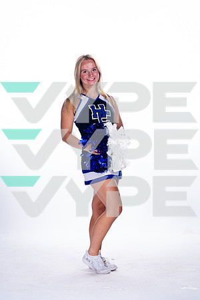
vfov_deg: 17.8
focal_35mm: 115
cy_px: 150
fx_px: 958
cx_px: 100
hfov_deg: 11.9
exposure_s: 1/250
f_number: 5.6
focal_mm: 115
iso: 800
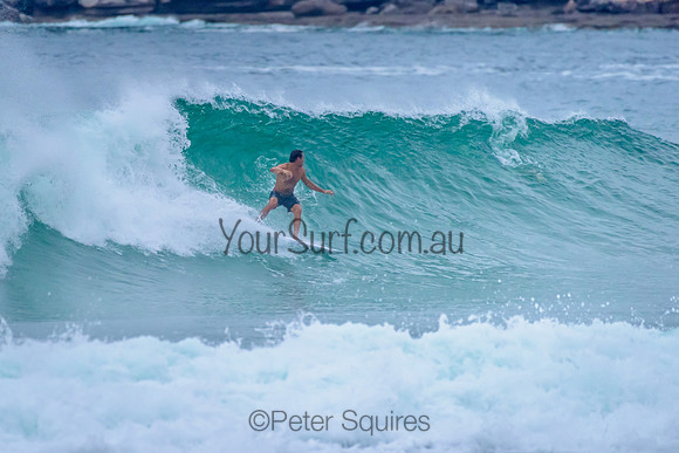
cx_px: 263
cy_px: 194
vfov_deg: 2.2
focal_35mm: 613
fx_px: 11557
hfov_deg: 3.4
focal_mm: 500
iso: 1800
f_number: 5.6
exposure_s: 1/2000
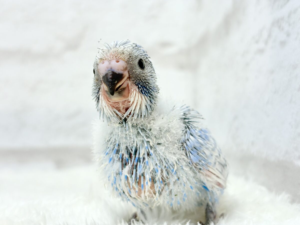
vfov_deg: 28.0
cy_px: 112
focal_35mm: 52
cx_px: 150
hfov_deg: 36.8
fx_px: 451
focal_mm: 5.96
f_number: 1.6
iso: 64
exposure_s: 1/100
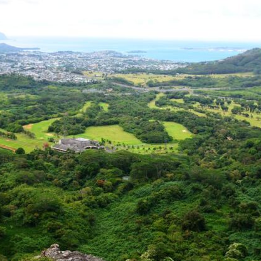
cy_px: 132
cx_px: 118
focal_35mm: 43
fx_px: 367
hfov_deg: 39.1
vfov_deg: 39.2
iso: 220
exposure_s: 1/60
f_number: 10
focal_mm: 22
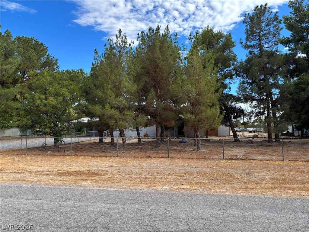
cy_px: 116
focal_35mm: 26
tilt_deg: +1.8
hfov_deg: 67.3
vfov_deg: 53.1
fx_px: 232
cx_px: 154
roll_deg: +0.5
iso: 50
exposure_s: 1/799
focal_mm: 5.96
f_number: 1.6
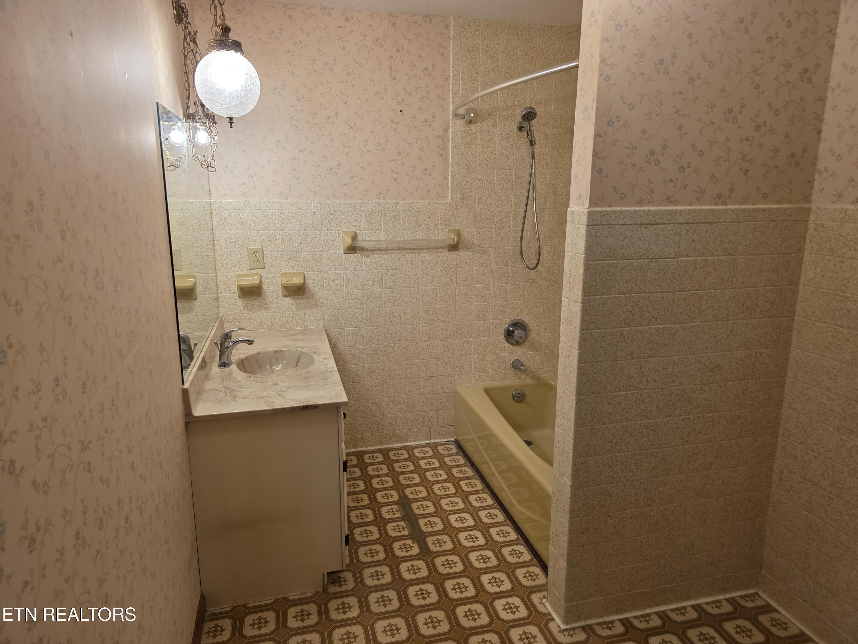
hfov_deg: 73.9
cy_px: 322
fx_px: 570
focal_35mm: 23
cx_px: 429
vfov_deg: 58.9
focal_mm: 6.3
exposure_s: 1/120
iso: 125
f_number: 1.7
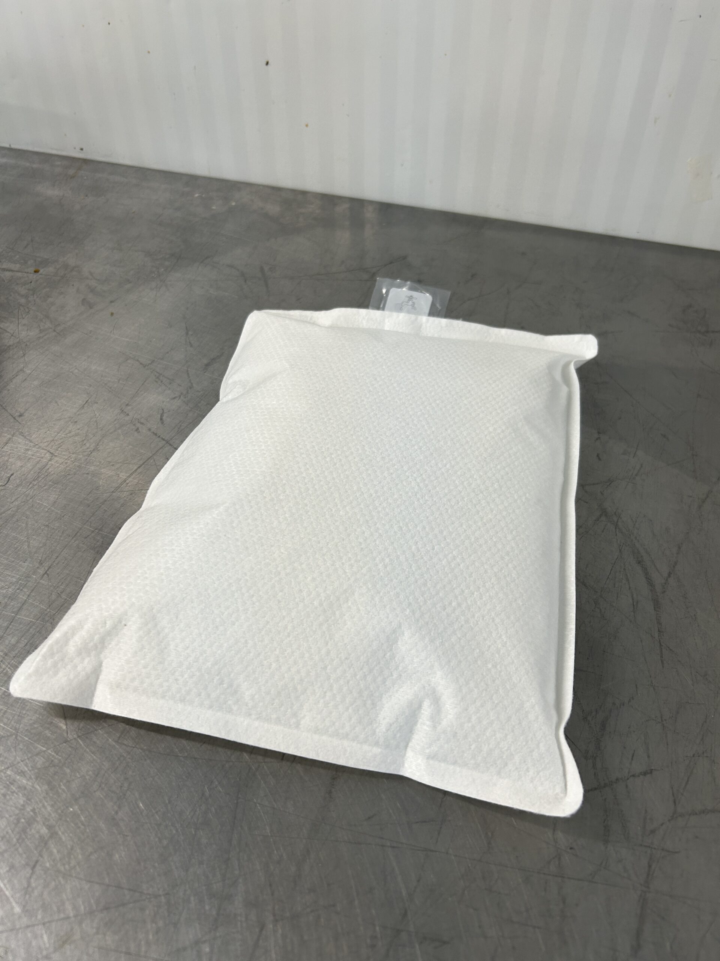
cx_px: 360
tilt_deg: -43.6
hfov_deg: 53.1
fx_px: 721
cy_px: 480
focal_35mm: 26
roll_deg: +2.6
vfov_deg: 67.3
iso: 80
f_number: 1.5
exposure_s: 1/120
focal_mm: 5.7
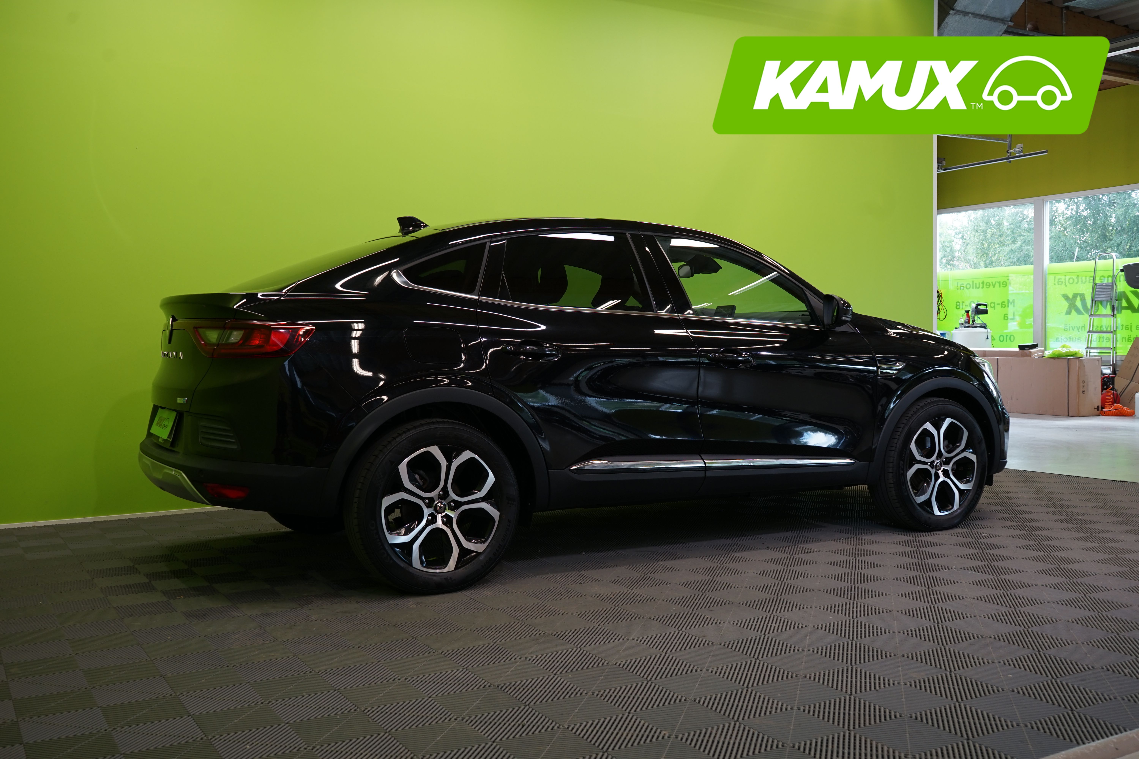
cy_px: 380
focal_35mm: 34
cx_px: 570
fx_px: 1076
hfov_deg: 55.8
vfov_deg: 38.9
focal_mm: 34
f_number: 6.3
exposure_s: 1/30
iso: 400
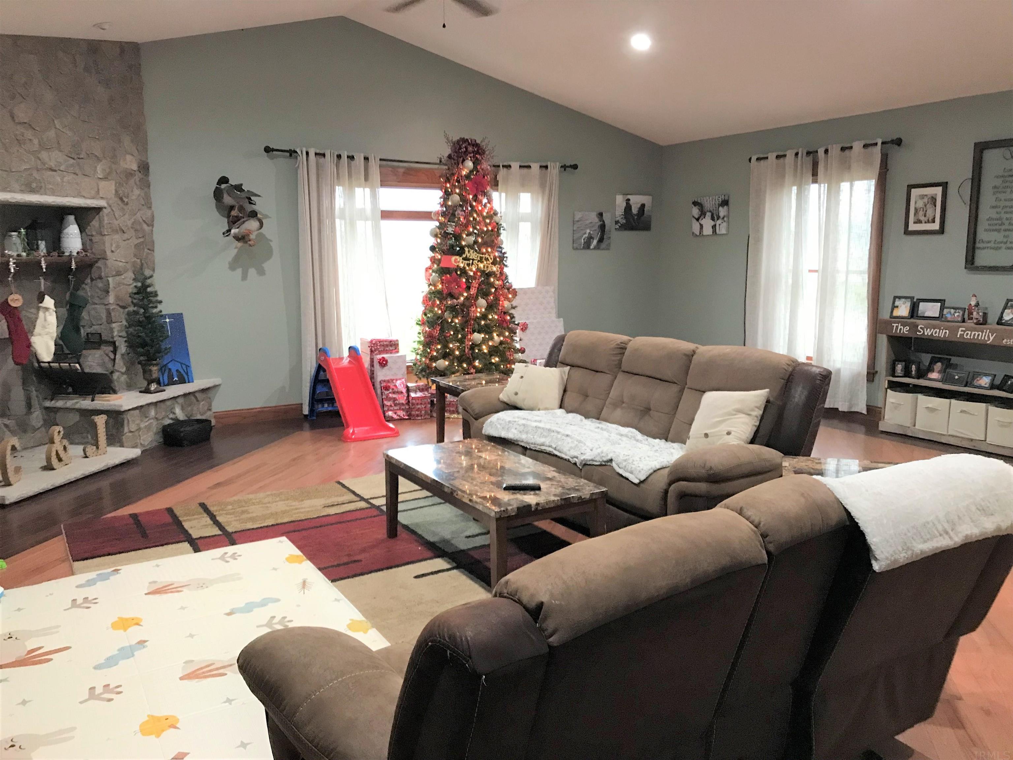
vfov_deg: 49.7
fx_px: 819
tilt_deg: -8.4
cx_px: 506
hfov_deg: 63.4
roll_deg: -0.5
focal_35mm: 28
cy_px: 380
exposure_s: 1/15
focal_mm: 3.99
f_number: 1.8
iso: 80
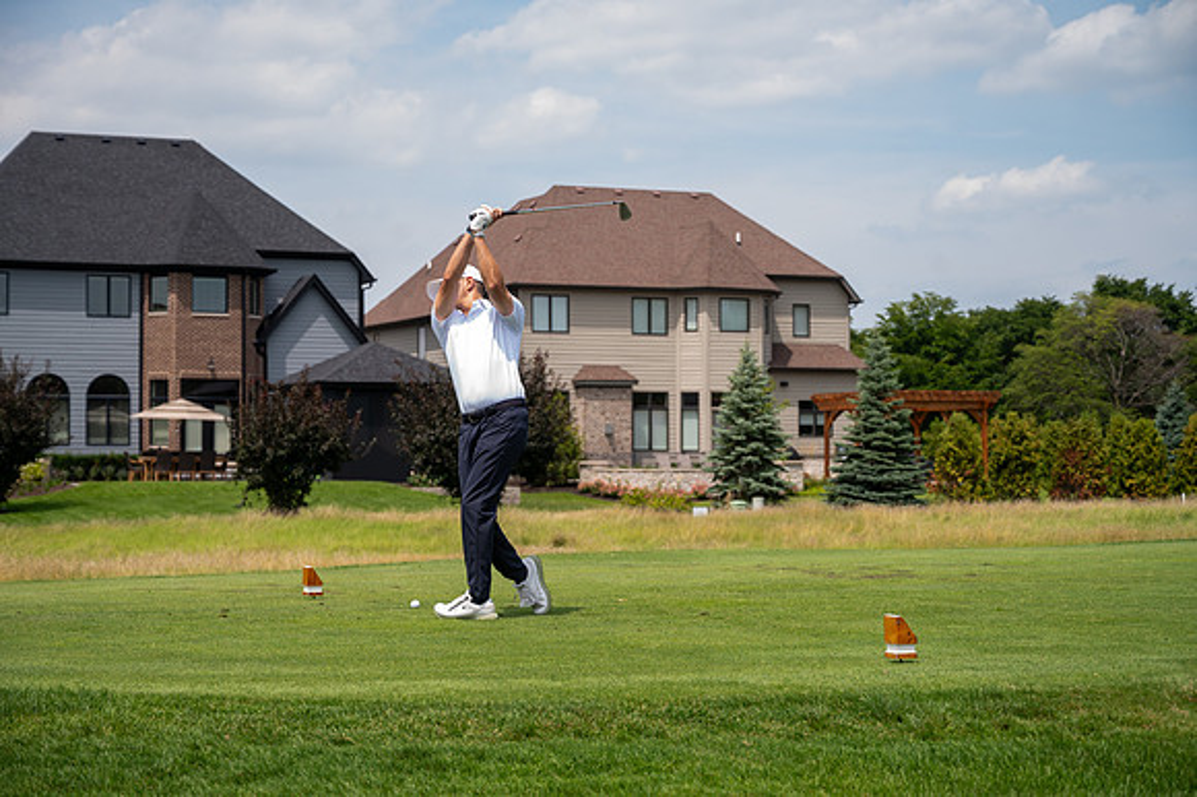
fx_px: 2326
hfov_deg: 28.9
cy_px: 398
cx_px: 598
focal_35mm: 70
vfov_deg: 19.4
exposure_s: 1/640
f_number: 5
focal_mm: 70
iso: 250
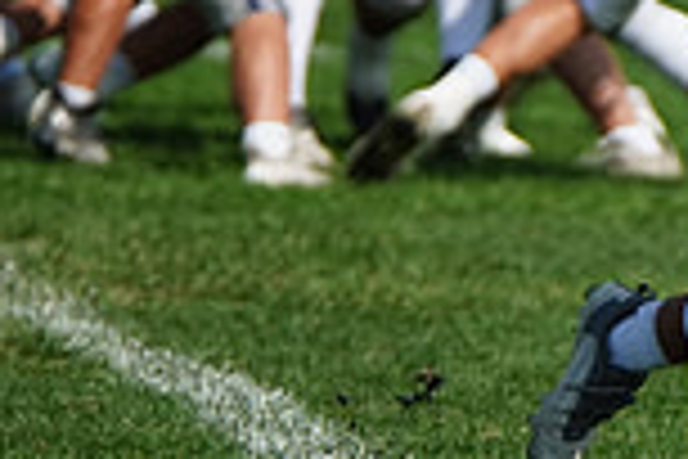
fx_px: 15154
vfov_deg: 1.7
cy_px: 61
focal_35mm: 793
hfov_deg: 2.6
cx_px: 1120
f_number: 2.8
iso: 400
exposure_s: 1/8000
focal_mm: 209
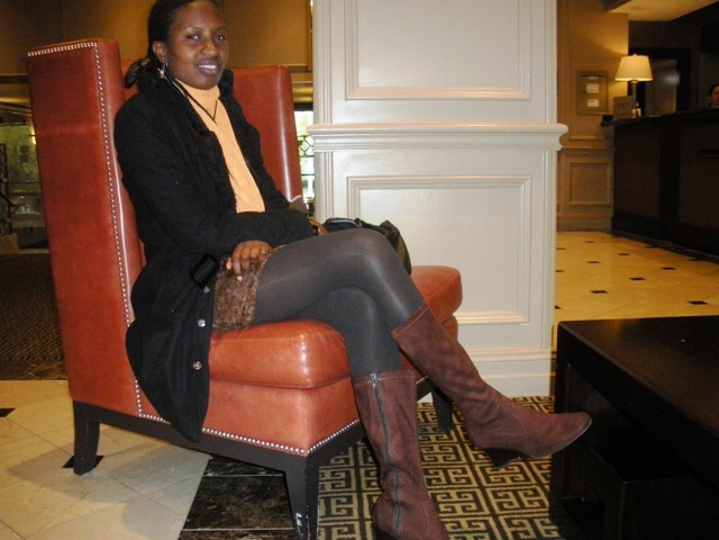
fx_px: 727
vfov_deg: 40.7
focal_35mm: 35
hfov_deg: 52.6
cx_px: 360
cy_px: 270
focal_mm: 6.3
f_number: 3.5
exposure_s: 1/60
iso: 400
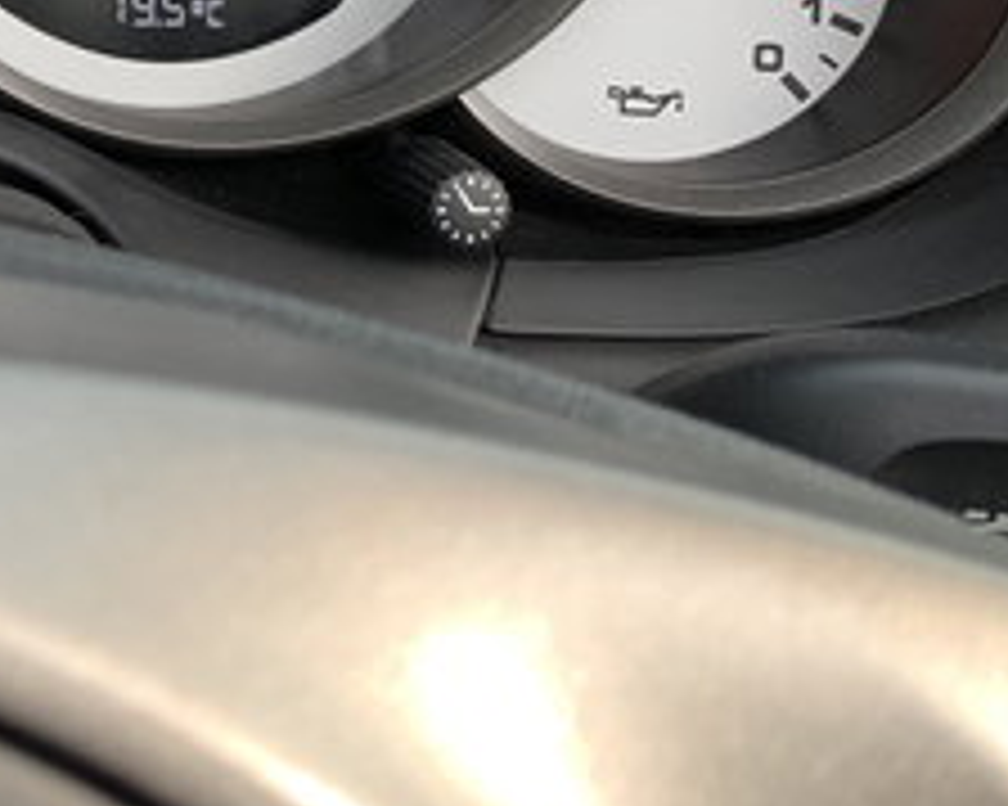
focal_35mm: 87
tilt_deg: -19.8
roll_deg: -2.7
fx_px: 2594
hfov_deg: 19.1
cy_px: -122
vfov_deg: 17.0
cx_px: -526
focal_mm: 4.25
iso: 32
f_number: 1.8
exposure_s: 1/121
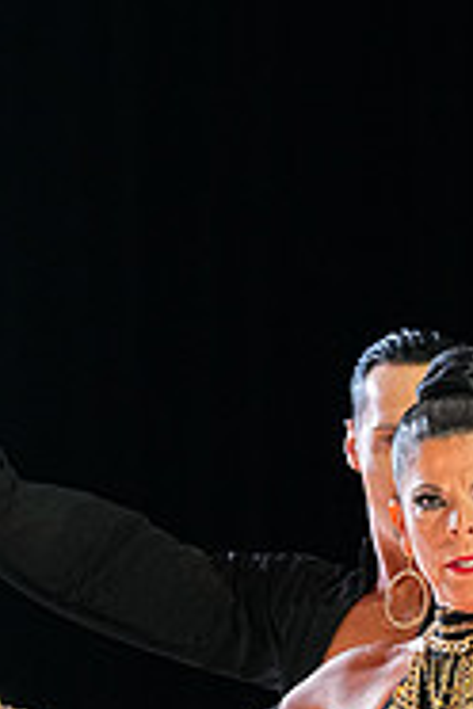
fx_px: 8612
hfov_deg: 3.1
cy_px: 976
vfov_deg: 4.7
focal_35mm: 437
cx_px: 551
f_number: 4
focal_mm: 140
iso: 2500
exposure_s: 1/400
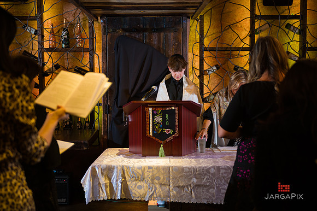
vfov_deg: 23.4
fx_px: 510
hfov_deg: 34.6
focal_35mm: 58
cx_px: 159
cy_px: 106
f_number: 3.2
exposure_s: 1/200
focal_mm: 55
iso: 1250
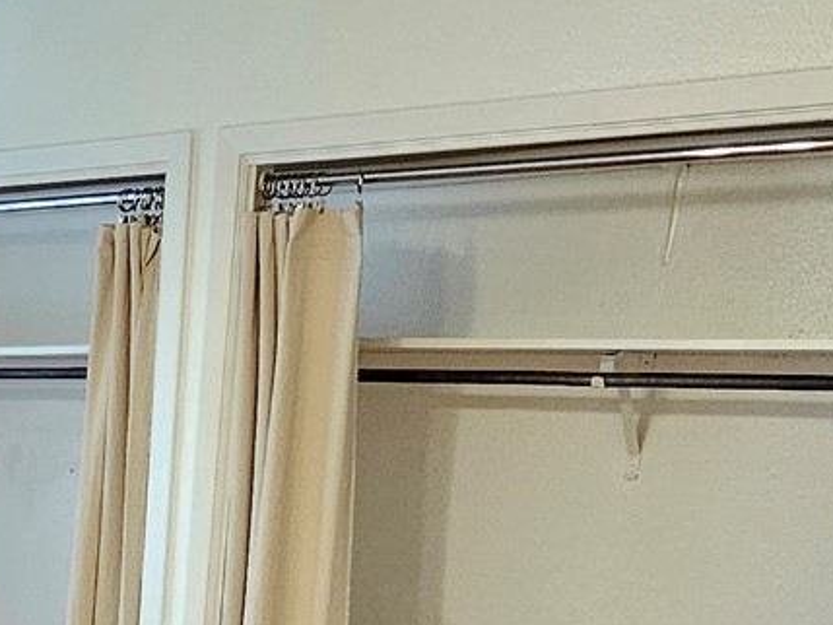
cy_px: 879
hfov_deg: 28.0
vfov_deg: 20.8
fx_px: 1492
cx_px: -118
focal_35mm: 62
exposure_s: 1/60
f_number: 2.2
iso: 400
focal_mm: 2.2
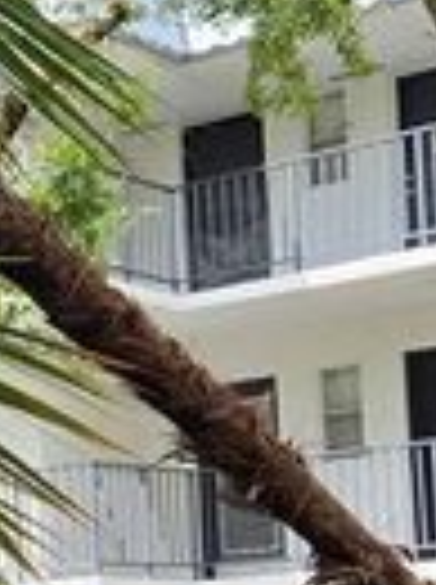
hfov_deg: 12.0
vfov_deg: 16.4
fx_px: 1988
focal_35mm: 118
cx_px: -211
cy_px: 569
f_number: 1.8
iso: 80
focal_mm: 5.4
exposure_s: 1/1033
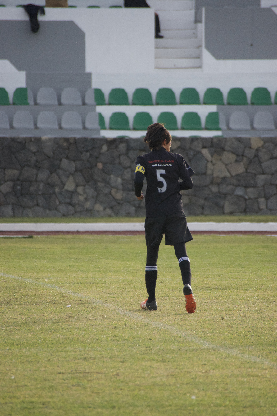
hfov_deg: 3.1
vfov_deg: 4.6
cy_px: 208
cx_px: 138
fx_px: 5193
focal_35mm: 450
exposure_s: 1/1000
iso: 500
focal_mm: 300
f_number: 5.6
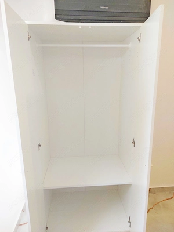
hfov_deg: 54.9
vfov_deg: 69.4
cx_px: 87
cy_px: 116
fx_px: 168
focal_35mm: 25
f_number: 1.8
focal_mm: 5.23
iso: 125
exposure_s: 1/100
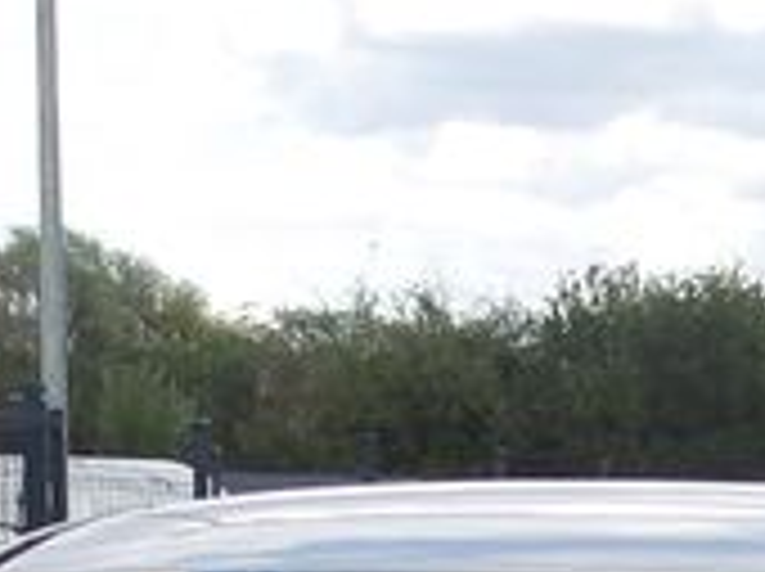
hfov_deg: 12.0
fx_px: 3597
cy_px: 1707
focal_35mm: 163
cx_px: 716
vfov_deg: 7.9
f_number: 3
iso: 100
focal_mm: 4.9
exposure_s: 1/603
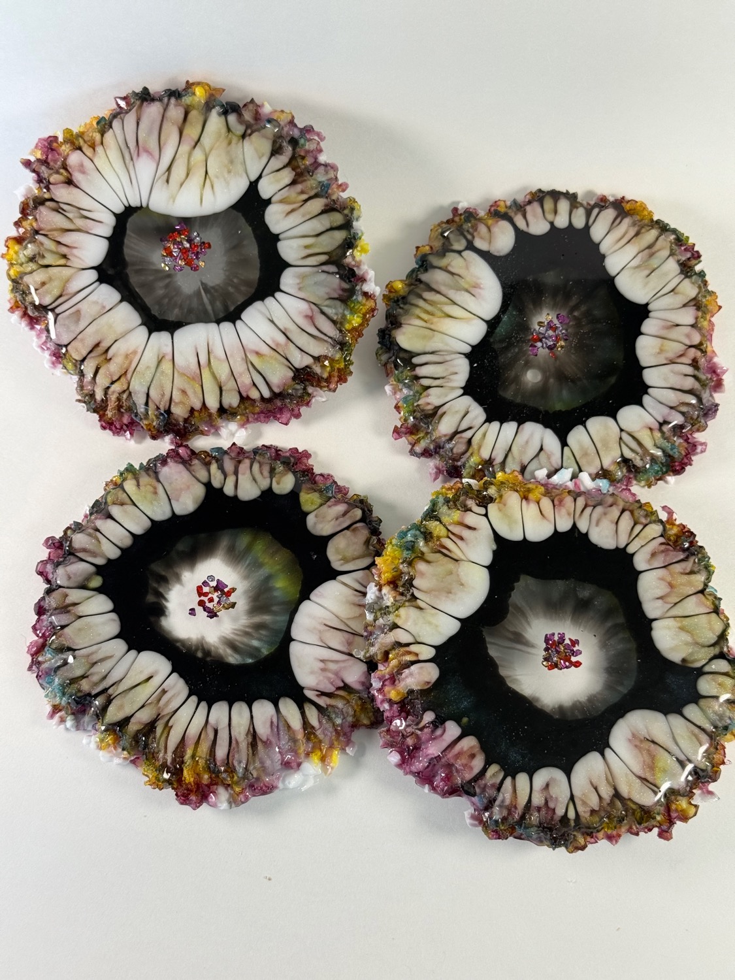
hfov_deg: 30.3
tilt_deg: -70.3
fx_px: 1359
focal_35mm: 48
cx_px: 368
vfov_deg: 39.7
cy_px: 490
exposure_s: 1/253
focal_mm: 6.76
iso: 80
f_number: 1.78
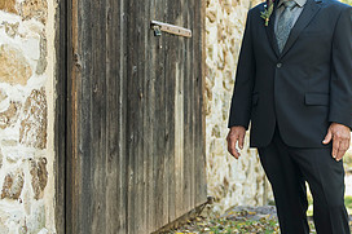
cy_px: 92
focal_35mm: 96
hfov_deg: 21.0
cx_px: 291
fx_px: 938
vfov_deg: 14.2
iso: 500
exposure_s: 1/320
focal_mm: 45
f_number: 2.8
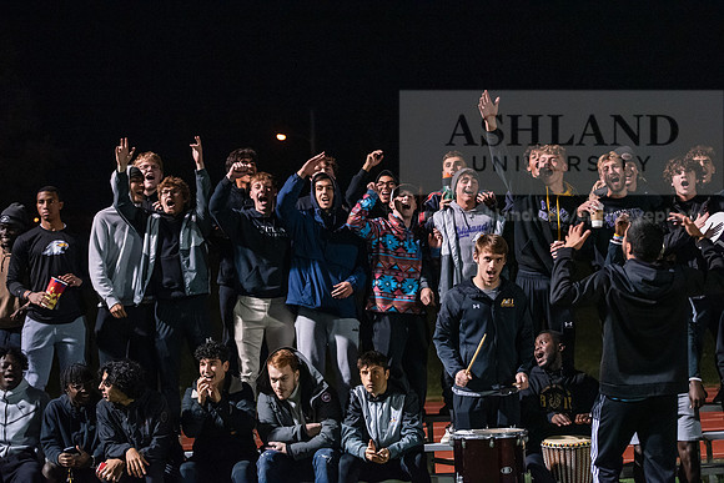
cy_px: 242
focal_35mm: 78
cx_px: 362
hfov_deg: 26.0
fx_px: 1569
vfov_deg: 17.5
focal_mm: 78
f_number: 2.8
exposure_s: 1/400
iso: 8000
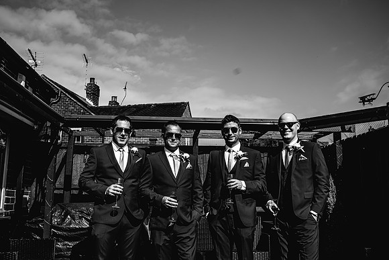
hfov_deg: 54.4
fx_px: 378
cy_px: 130
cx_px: 194
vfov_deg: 37.9
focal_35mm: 35
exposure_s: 1/800
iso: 50
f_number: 5.6
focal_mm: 35
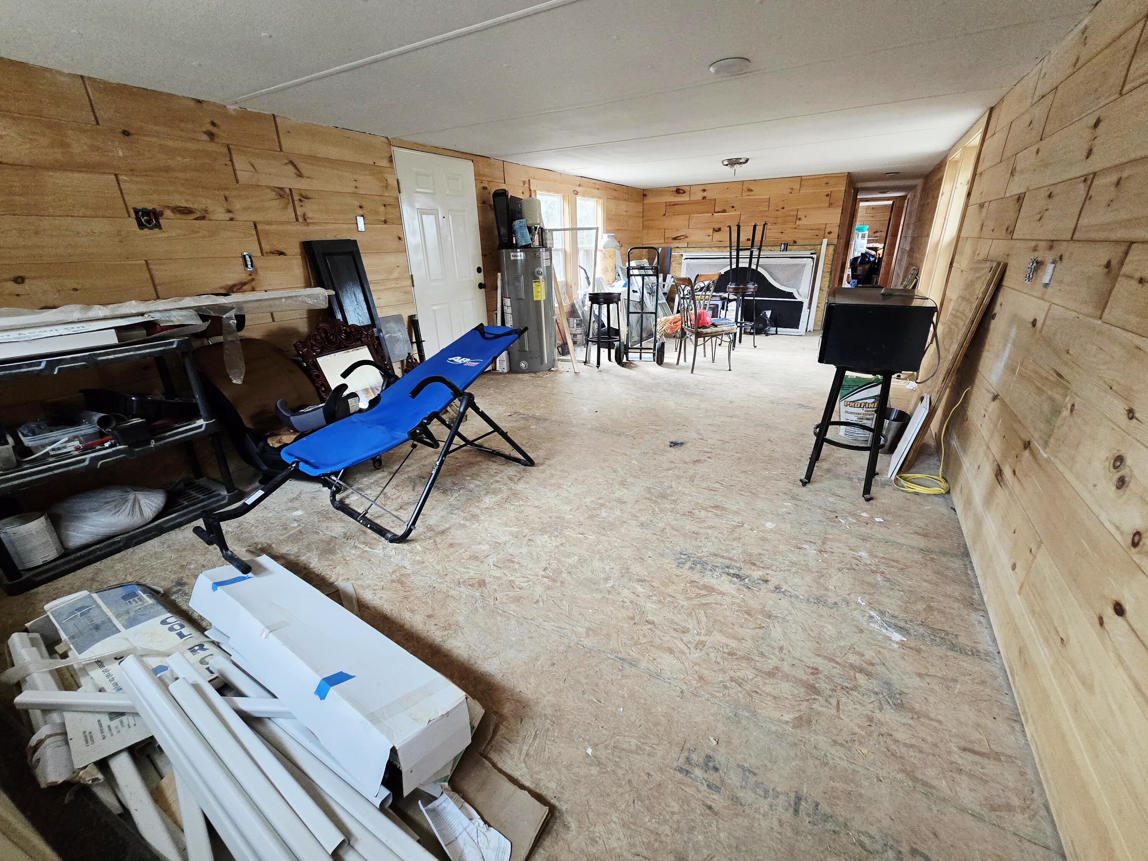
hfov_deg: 106.2
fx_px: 431
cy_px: 430
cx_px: 574
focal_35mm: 13
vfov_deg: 89.9
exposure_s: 1/60.2
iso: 500
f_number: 2.2
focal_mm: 2.2
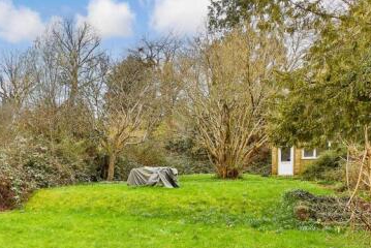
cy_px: 192
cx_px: 69
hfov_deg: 55.5
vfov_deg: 40.9
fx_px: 320
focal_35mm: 31
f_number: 8
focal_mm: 11.5
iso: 160
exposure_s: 1/40
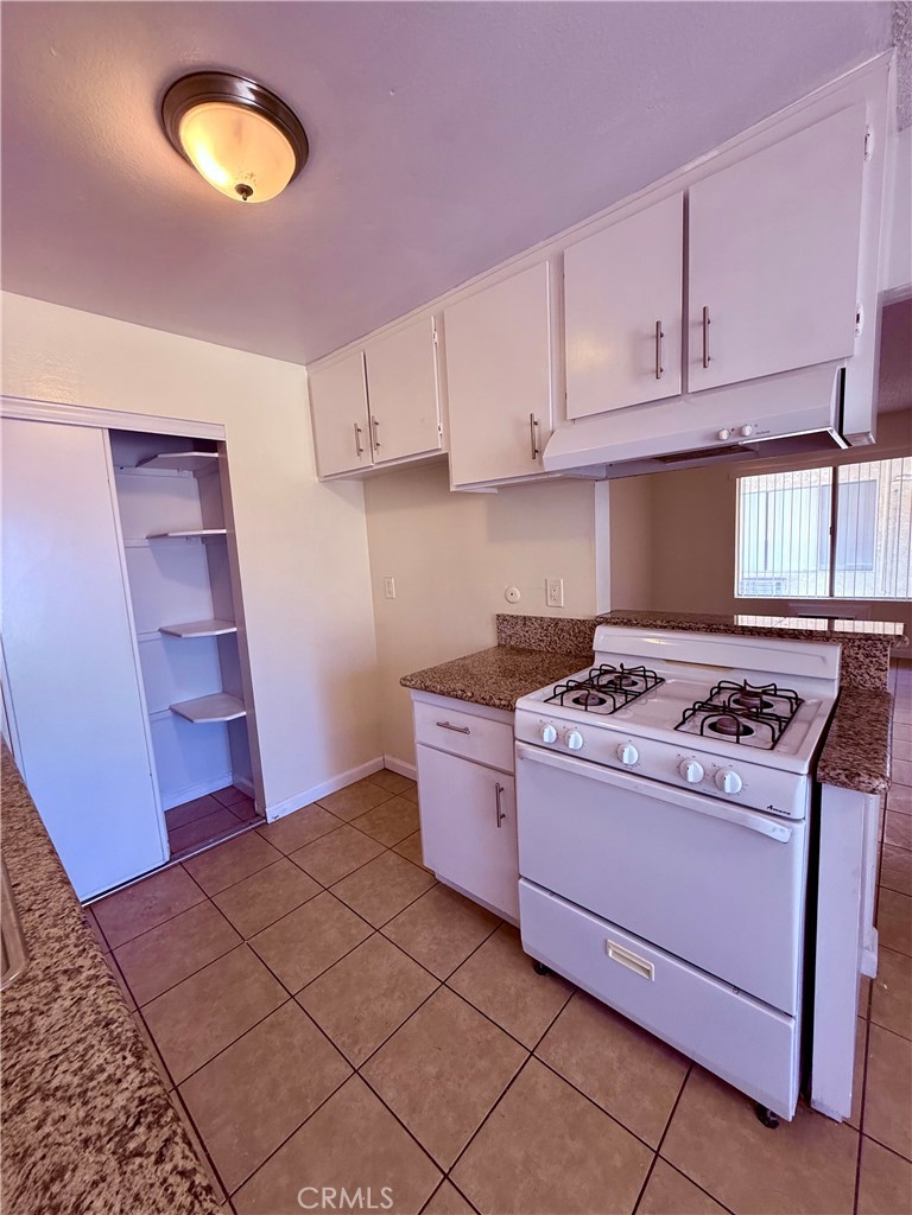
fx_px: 492
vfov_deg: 102.1
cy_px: 608
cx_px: 456
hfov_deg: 85.7
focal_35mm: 14
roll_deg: +2.9
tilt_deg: -6.5
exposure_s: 1/120
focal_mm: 2.22
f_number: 2.2
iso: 250
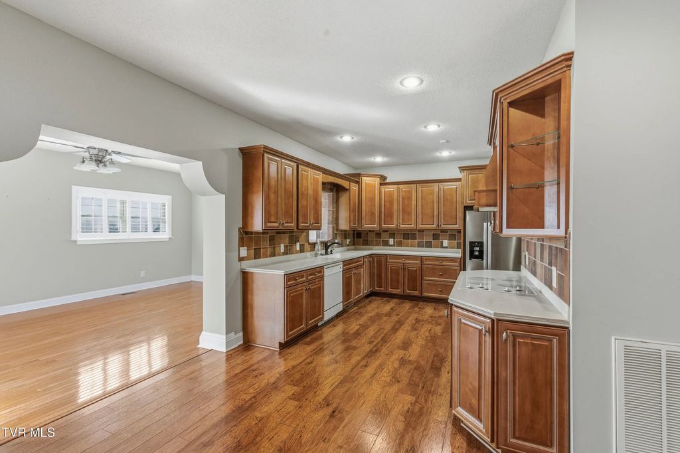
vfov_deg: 73.7
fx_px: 302
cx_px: 340
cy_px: 226
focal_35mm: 16
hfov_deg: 96.8
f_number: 8
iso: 400
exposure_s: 1/125
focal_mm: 16
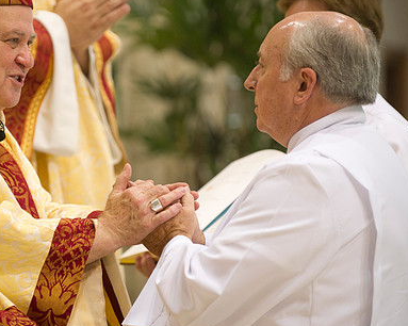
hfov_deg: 7.6
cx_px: 142
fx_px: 3090
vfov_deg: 6.0
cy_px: 160
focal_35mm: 256
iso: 2000
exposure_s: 1/100
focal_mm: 180
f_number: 2.8
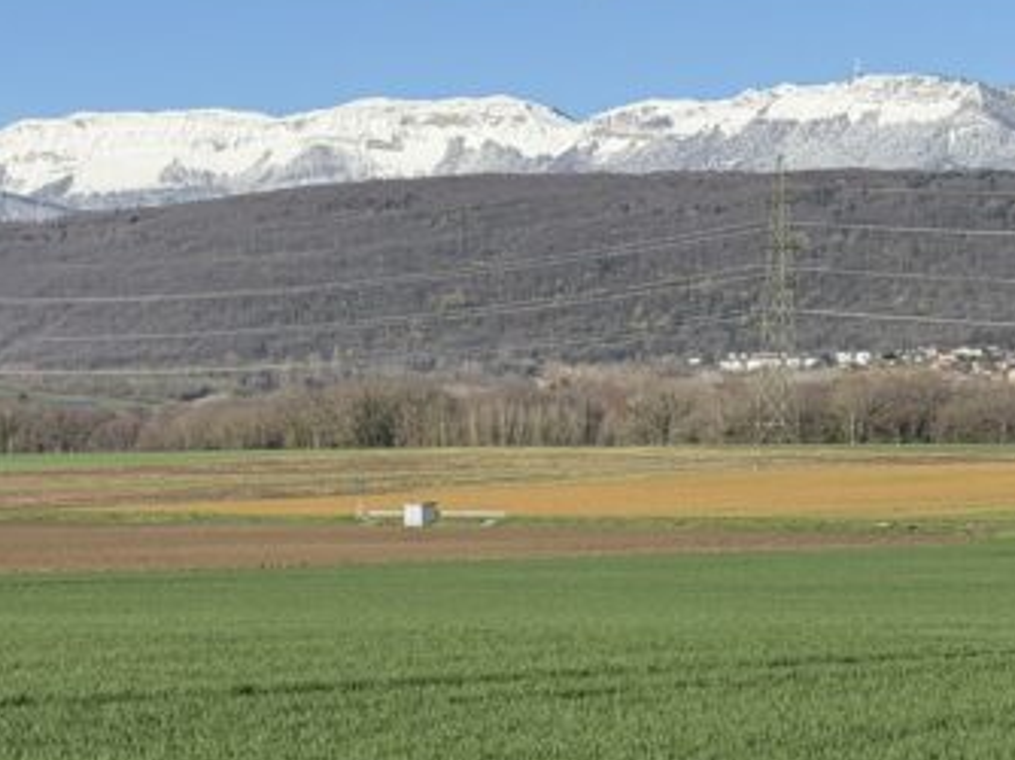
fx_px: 3370
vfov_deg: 12.8
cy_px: 629
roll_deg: +0.1
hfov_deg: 16.5
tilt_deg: -2.8
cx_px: -152
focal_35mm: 115
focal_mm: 6.76
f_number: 1.78
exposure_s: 1/4878
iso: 64
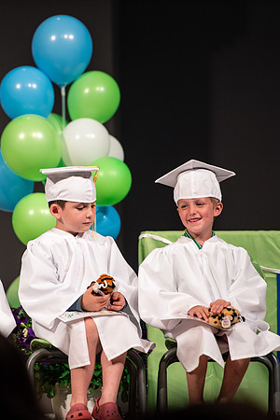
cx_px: 82
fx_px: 3497
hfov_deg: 4.6
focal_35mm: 300
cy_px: 210
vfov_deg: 6.9
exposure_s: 1/400
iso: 500
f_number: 2.8
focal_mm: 200
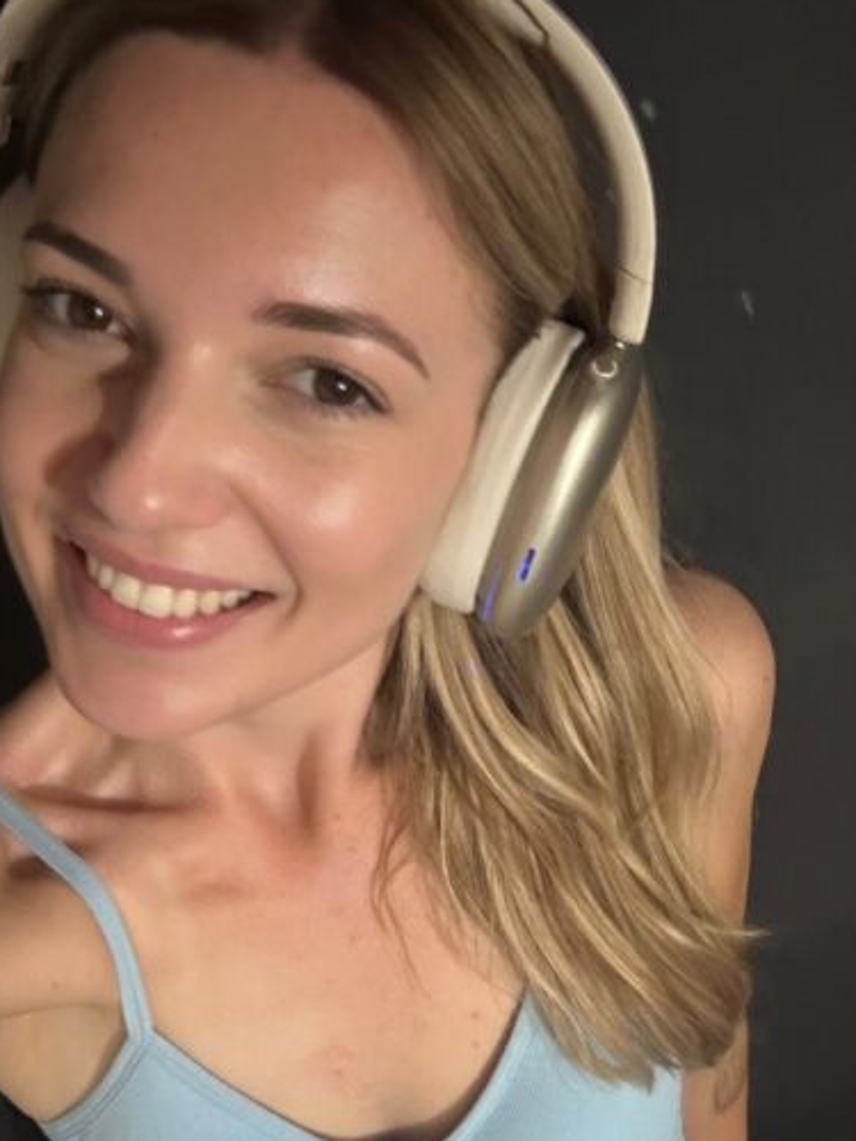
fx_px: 1319
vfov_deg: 46.2
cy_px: 747
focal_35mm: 40
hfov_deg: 36.0
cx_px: 436
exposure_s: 1/17
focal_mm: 2.69
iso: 500
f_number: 1.9
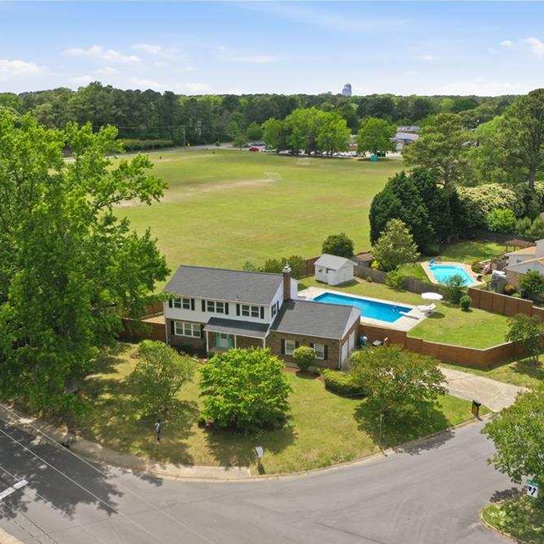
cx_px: 287
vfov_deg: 46.0
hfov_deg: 46.0
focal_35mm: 36
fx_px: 640
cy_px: 273
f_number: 5.6
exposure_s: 1/500
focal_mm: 10.3
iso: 100
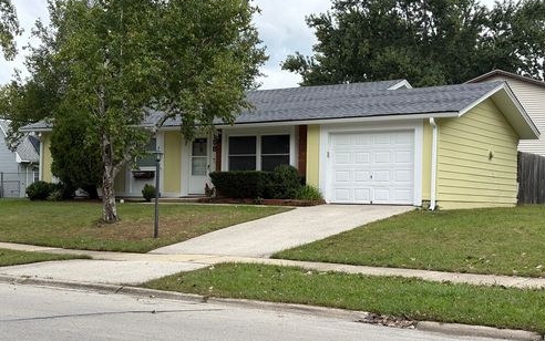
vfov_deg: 23.2
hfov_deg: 36.3
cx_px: 276
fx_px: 832
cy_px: 192
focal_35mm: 56
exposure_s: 1/1901
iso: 50
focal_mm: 5.96
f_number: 1.6
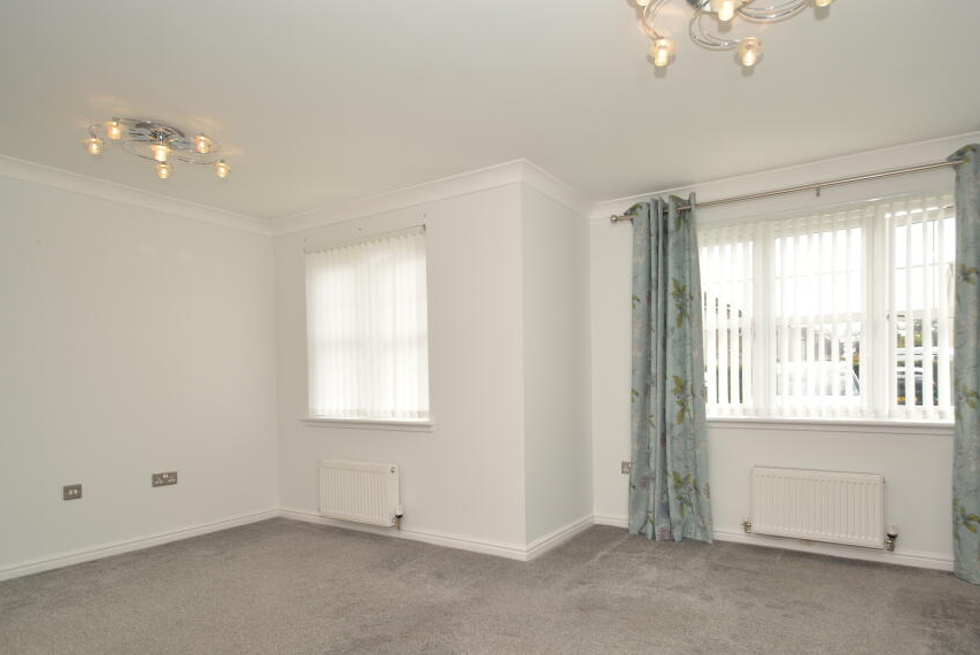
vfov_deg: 67.1
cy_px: 373
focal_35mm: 18
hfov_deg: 89.2
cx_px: 572
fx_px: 490
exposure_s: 1/125
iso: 200
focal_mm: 10
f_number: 5.6
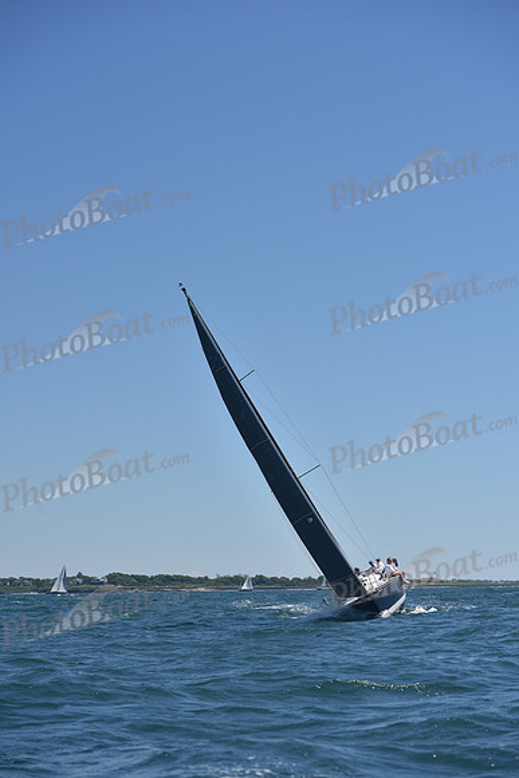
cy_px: 389
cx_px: 260
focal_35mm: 78
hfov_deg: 17.5
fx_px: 1686
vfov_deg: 26.0
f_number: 5
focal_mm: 78
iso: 200
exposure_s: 1/1000
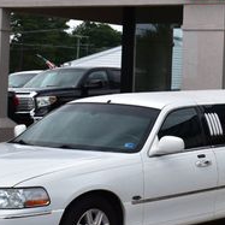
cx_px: 274
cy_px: 91
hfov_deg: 13.0
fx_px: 963
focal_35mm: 131
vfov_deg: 13.3
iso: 280
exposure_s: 1/500
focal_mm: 30
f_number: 11
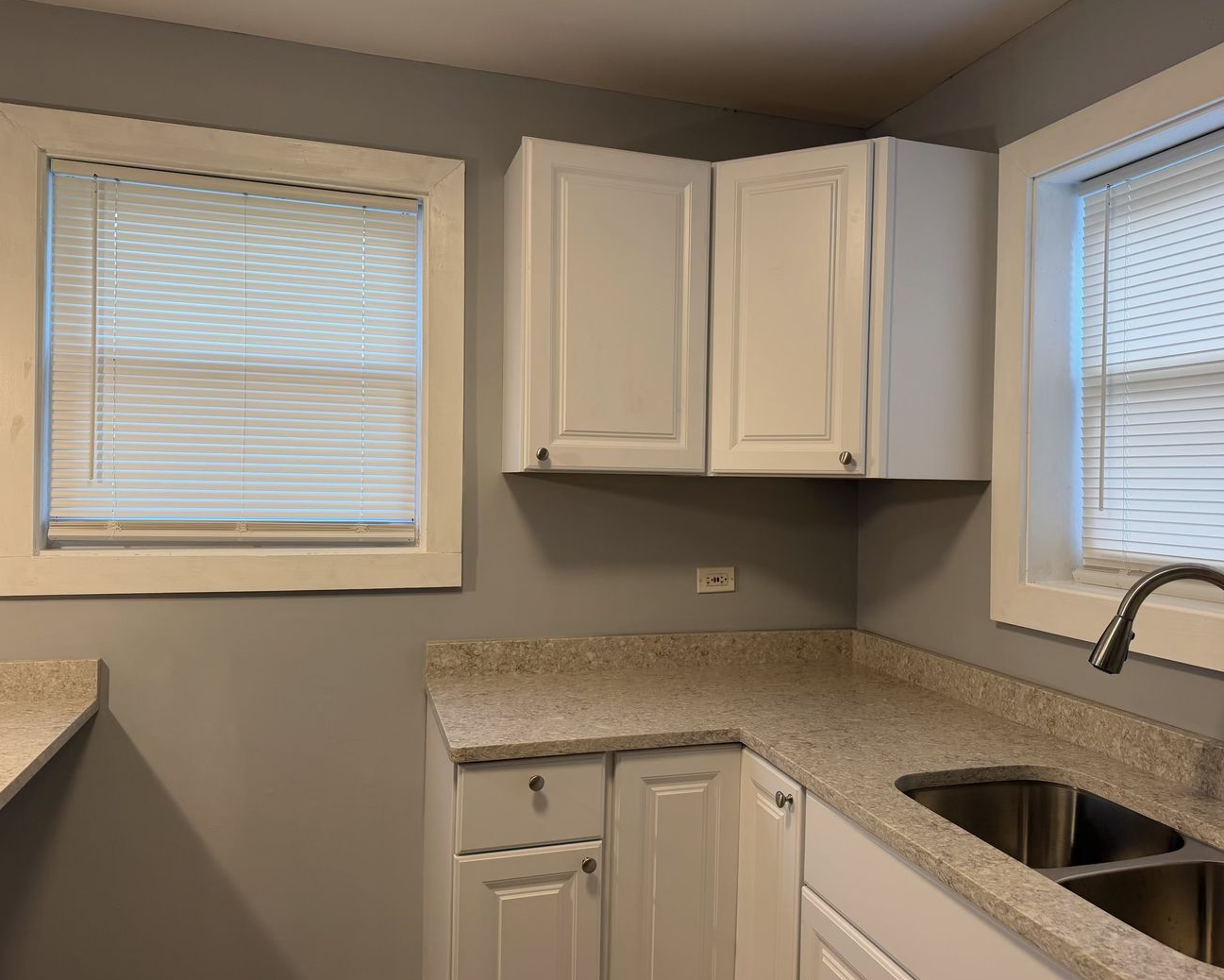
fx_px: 942
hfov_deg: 65.9
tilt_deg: -0.8
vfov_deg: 54.9
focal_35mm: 26
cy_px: 497
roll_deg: -0.7
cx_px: 671
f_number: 1.78
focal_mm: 6.76
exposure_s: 1/120
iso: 125
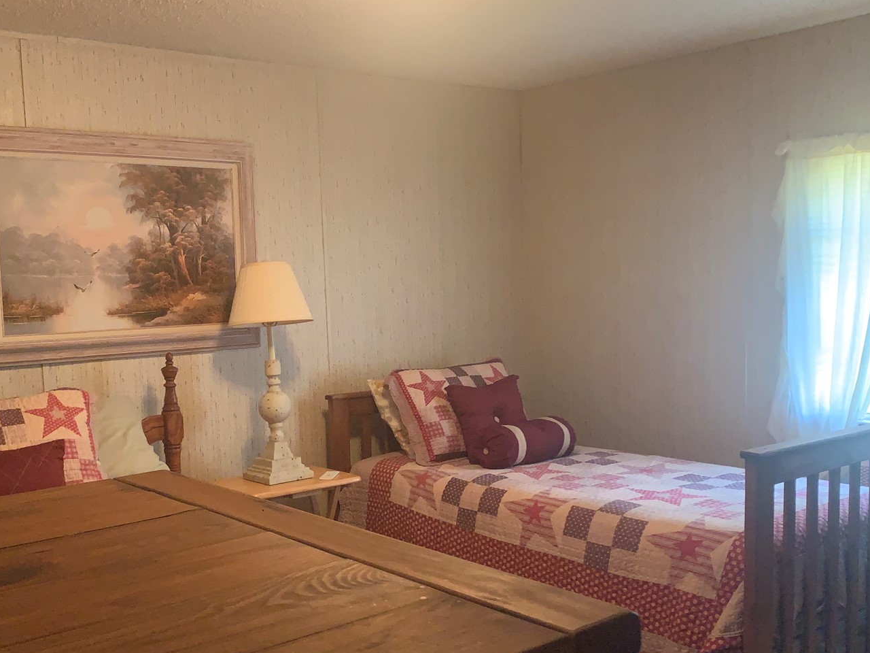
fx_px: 980
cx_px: 389
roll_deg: +0.8
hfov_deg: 47.8
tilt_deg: -7.1
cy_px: 363
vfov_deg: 36.8
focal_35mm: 39
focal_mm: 4.25
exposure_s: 1/60
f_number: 1.8
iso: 320
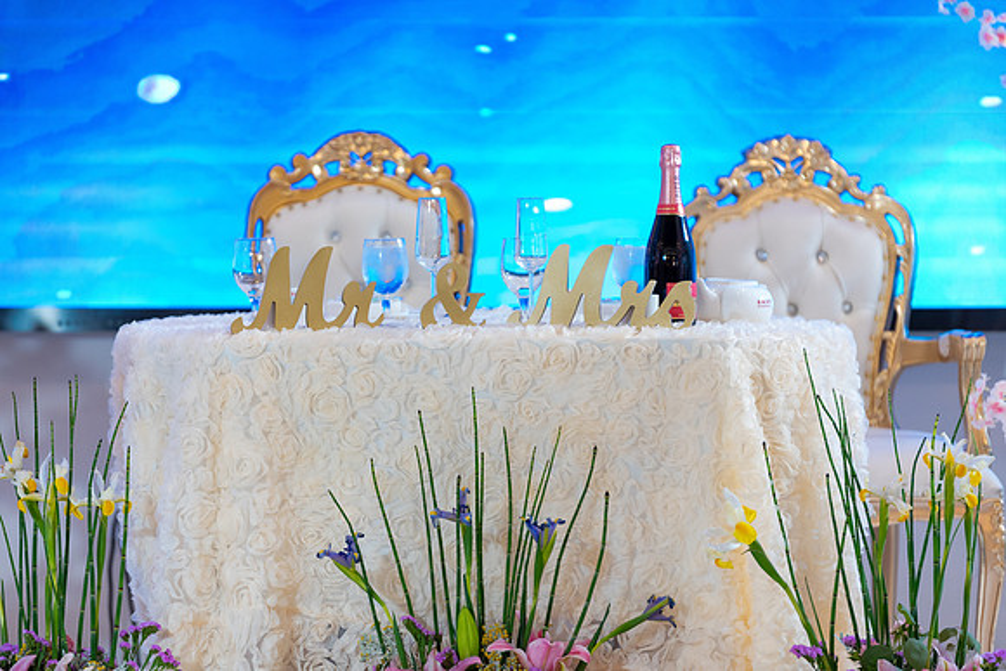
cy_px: 336
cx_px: 503
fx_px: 5590
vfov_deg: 6.9
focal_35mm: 200
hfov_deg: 10.3
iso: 1250
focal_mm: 200
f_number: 2.8
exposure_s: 1/160
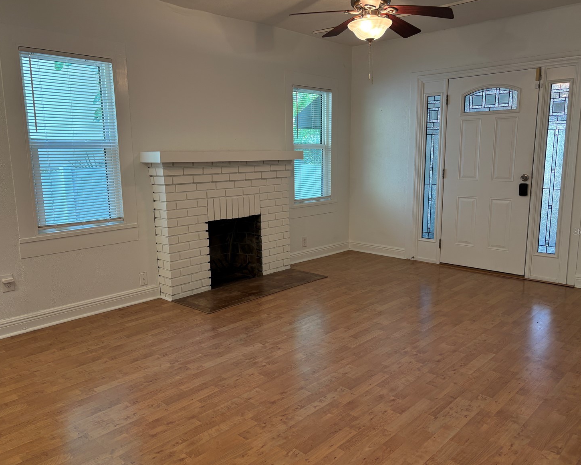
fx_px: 481
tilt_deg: -9.8
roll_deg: +0.1
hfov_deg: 62.2
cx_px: 290
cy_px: 231
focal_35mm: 28
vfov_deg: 51.5
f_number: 1.6
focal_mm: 5.96
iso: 100
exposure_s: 1/60
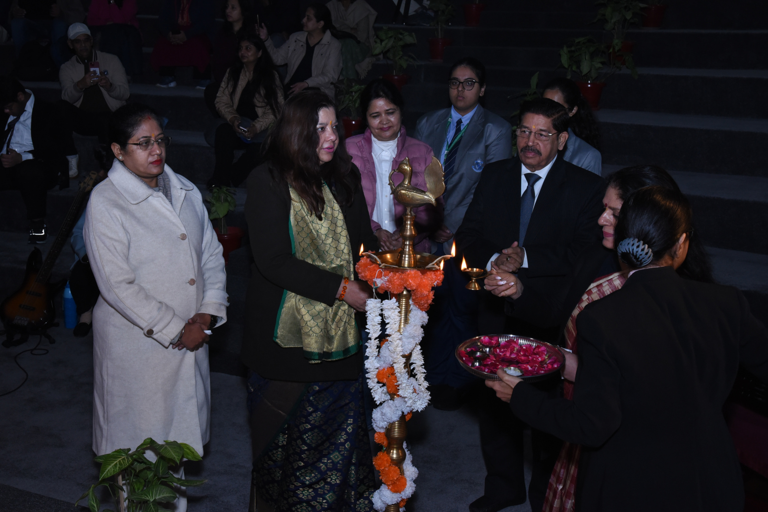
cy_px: 254
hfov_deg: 38.2
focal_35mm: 52
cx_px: 358
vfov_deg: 26.0
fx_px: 1109
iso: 2500
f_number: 11
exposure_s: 1/200
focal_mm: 48
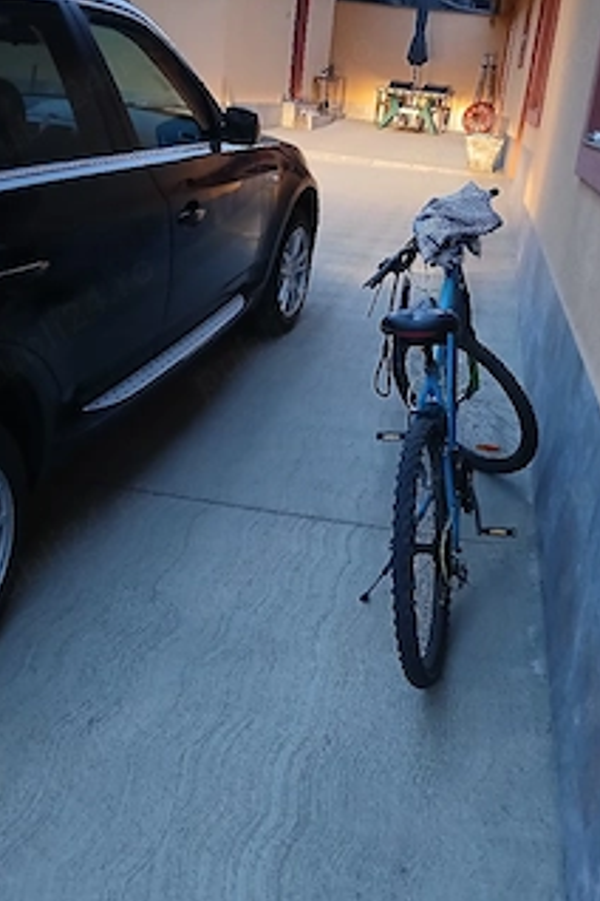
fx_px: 850
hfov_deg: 38.8
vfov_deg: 55.4
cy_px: 360
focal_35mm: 34
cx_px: 340
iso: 500
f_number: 1.8
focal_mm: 3.98
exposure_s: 1/25.1
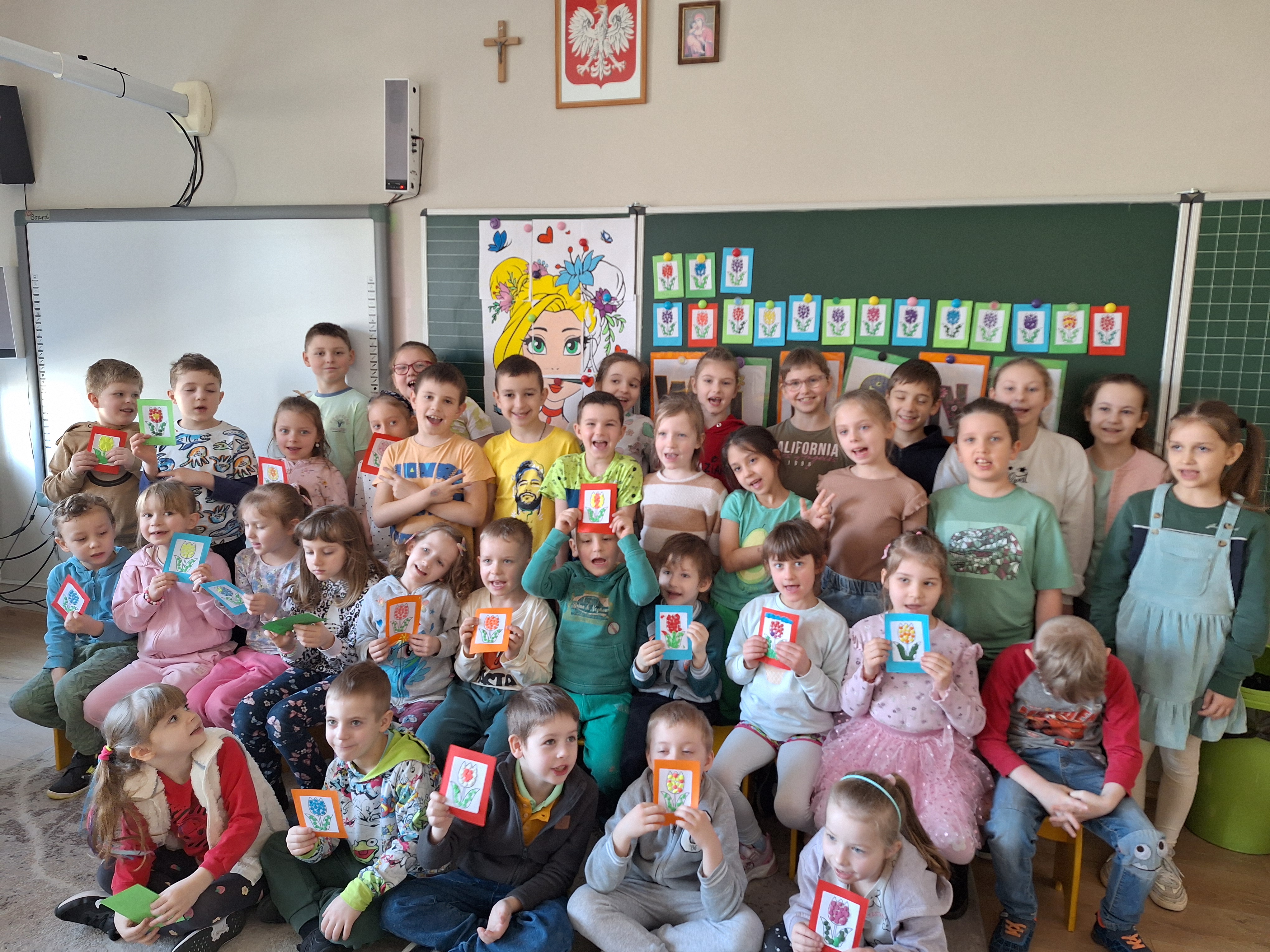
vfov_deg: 58.9
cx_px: 635
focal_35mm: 23
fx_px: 844
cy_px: 476
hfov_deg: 73.9
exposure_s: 1/33
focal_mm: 5.54
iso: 200
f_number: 1.8
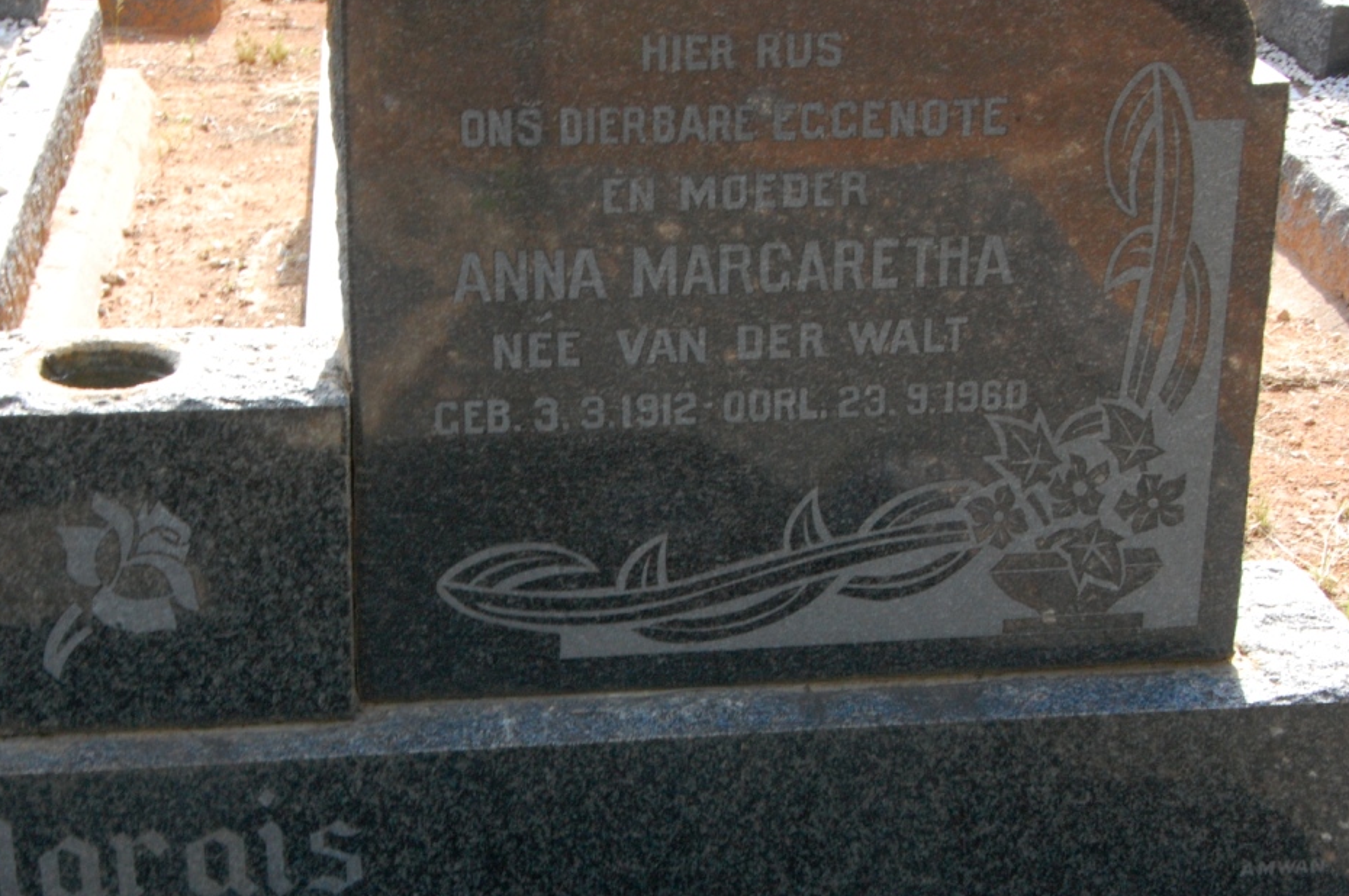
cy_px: 463
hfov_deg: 26.7
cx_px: 619
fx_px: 2845
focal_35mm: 76
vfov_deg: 17.9
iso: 1250
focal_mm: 46
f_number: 22
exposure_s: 1/30
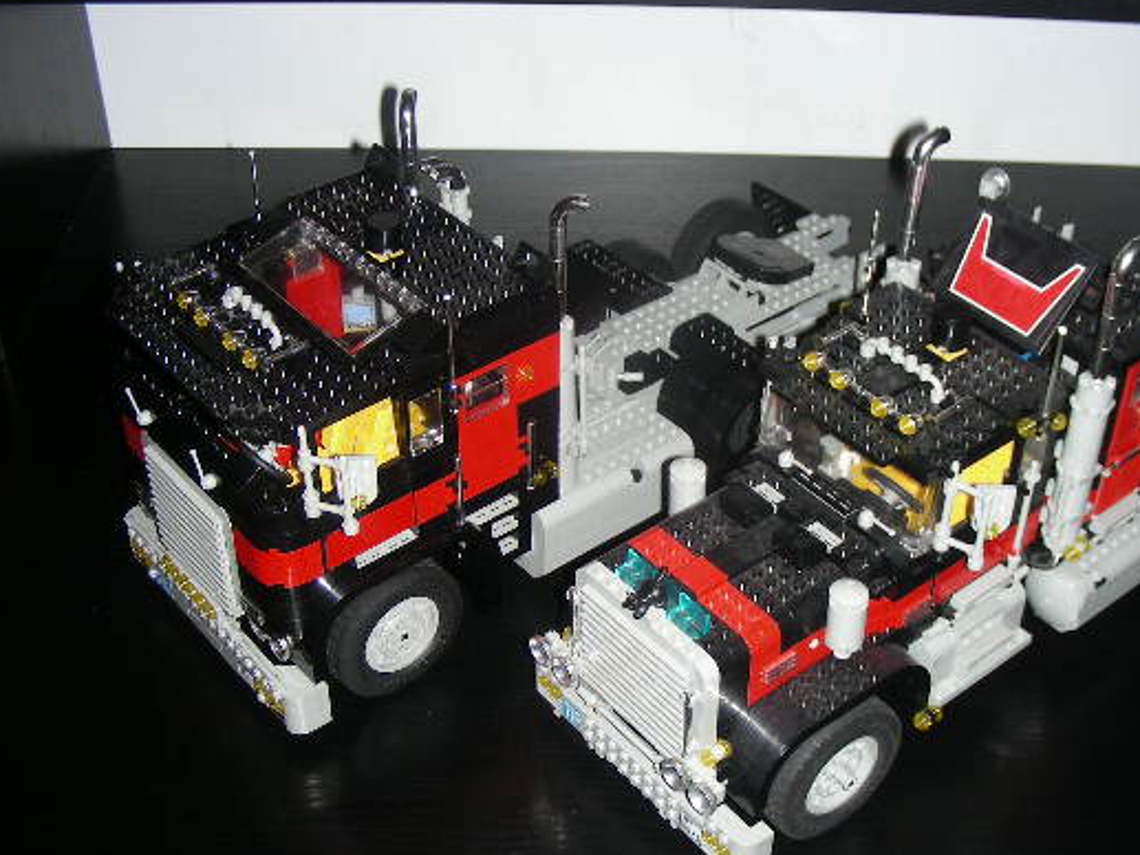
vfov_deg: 30.8
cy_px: 496
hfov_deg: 40.3
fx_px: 1548
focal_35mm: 47
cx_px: 675
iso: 50
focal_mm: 6.3
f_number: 3.5
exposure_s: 1/60
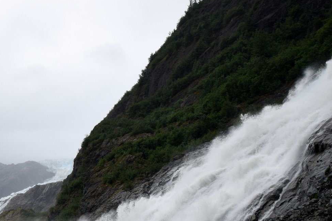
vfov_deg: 18.4
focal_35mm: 73
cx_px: 28
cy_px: 188
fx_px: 673
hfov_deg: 26.7
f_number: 10
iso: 200
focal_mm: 22
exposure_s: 1/400
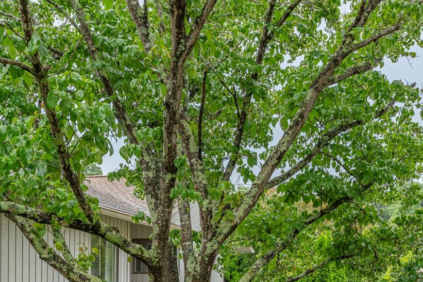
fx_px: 552
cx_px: 281
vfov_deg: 27.0
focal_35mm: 47
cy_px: 286
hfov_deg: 41.4
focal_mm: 20
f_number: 8
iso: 320
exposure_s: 1/400
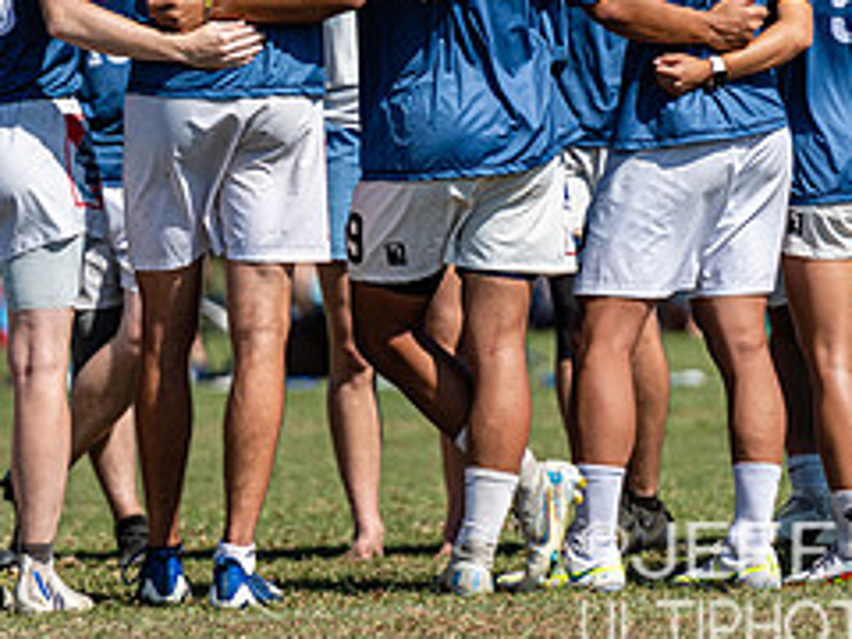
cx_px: 344
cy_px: 9
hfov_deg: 2.8
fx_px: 17155
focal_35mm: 697
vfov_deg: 2.1
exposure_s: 1/3200
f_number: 2.8
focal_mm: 200
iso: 100
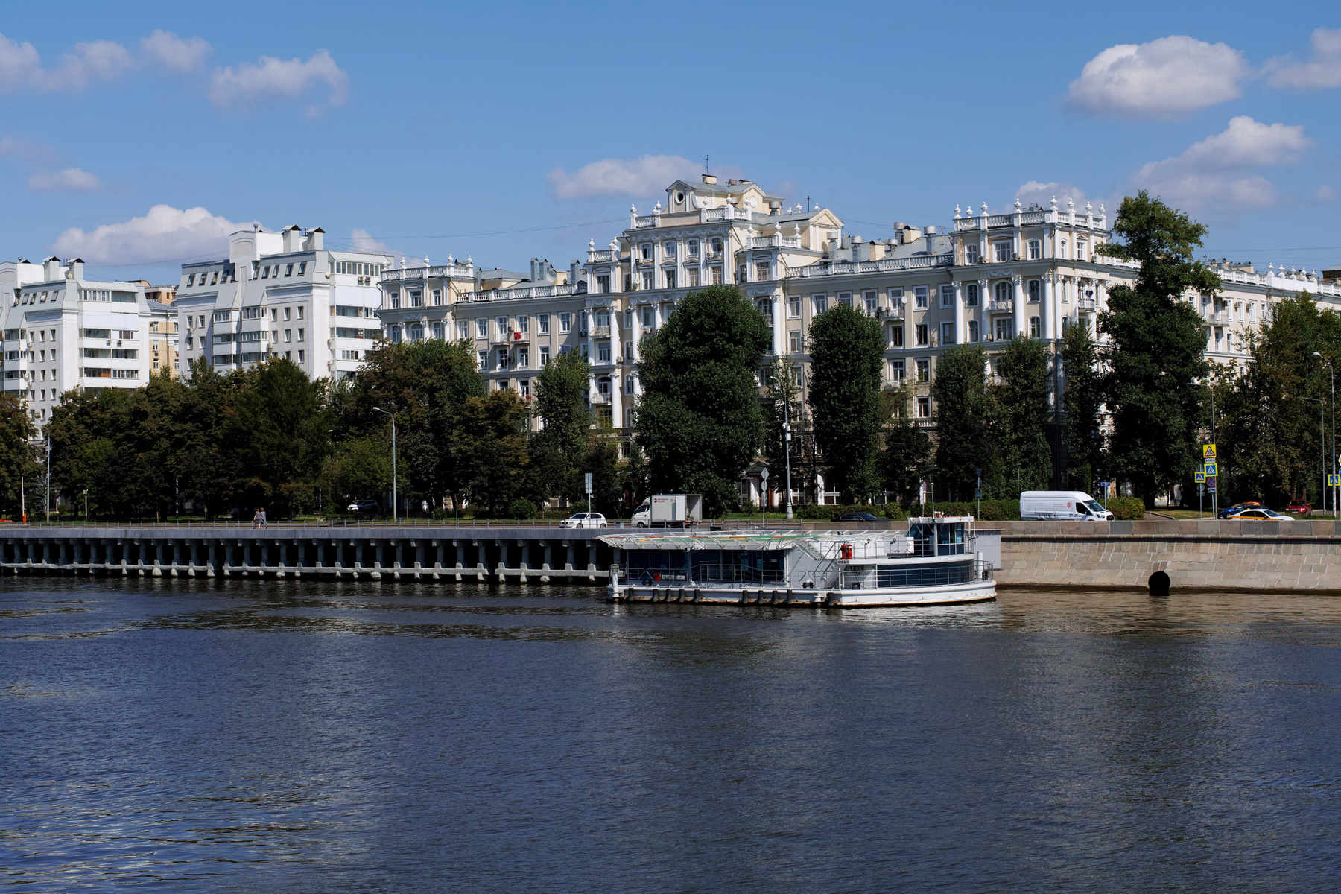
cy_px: 447
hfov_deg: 30.5
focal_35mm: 66
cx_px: 670
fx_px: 2458
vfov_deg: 20.6
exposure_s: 1/1000
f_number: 5.6
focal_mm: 50
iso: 100
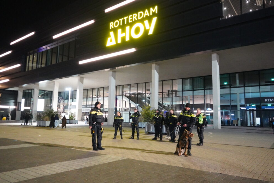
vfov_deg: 48.0
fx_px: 206
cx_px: 141
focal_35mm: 27
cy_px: 93
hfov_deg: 67.4
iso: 20000
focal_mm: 26
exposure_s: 1/80
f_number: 3.5
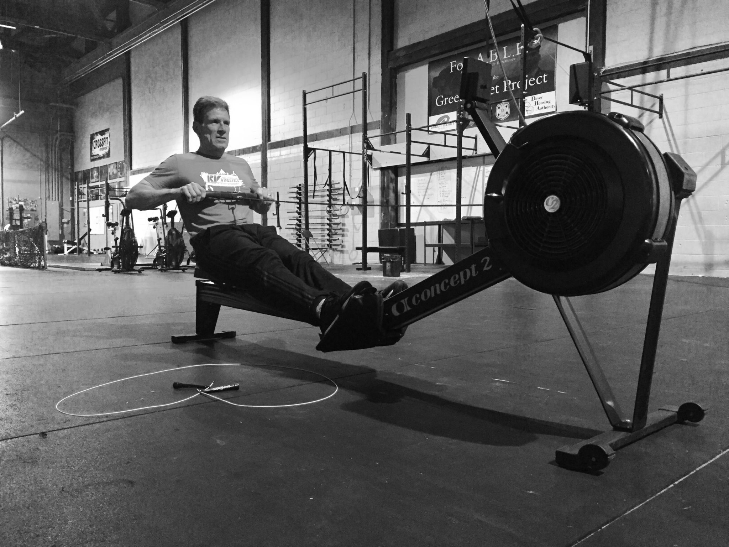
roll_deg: -0.4
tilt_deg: -1.8
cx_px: 364
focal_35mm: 29
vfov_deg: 48.2
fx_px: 611
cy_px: 274
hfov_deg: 61.7
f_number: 2.2
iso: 250
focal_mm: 4.15
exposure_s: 1/15
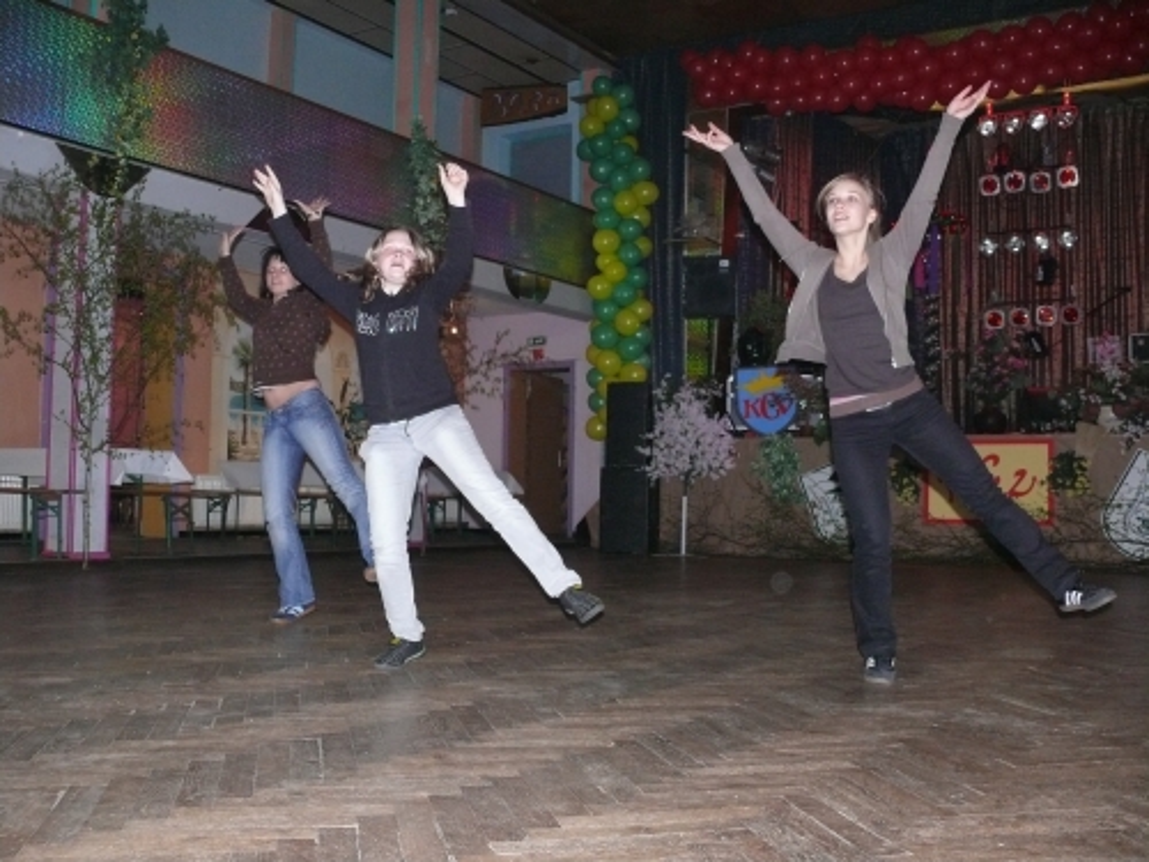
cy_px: 431
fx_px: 1228
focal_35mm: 37
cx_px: 574
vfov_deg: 38.7
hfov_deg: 50.1
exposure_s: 1/30
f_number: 2.8
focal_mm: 7.7
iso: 400
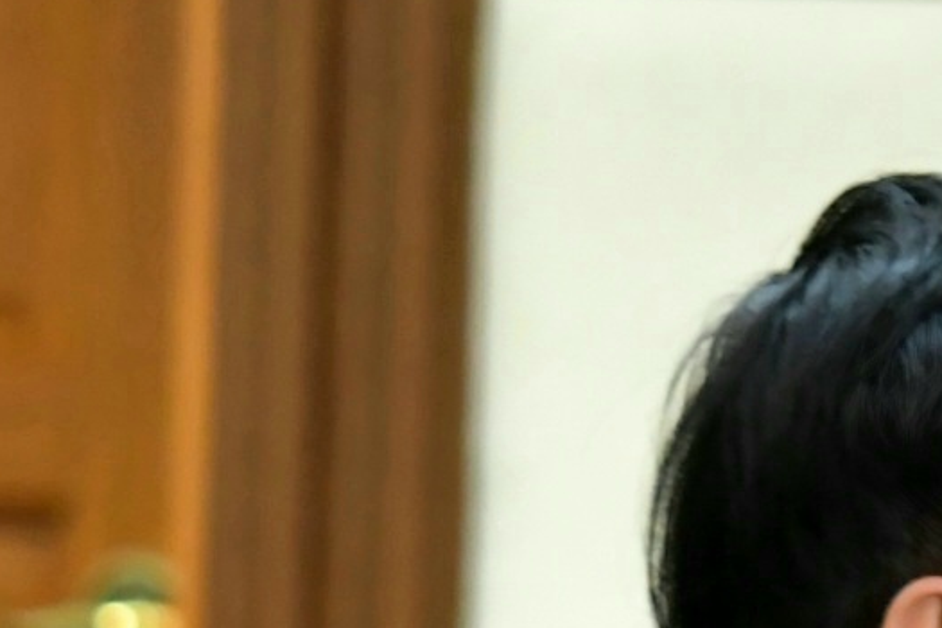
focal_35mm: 858
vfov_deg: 1.6
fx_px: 22449
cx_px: -1264
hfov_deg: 2.4
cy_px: 723
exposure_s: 1/125
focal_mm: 125
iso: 2000
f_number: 3.5
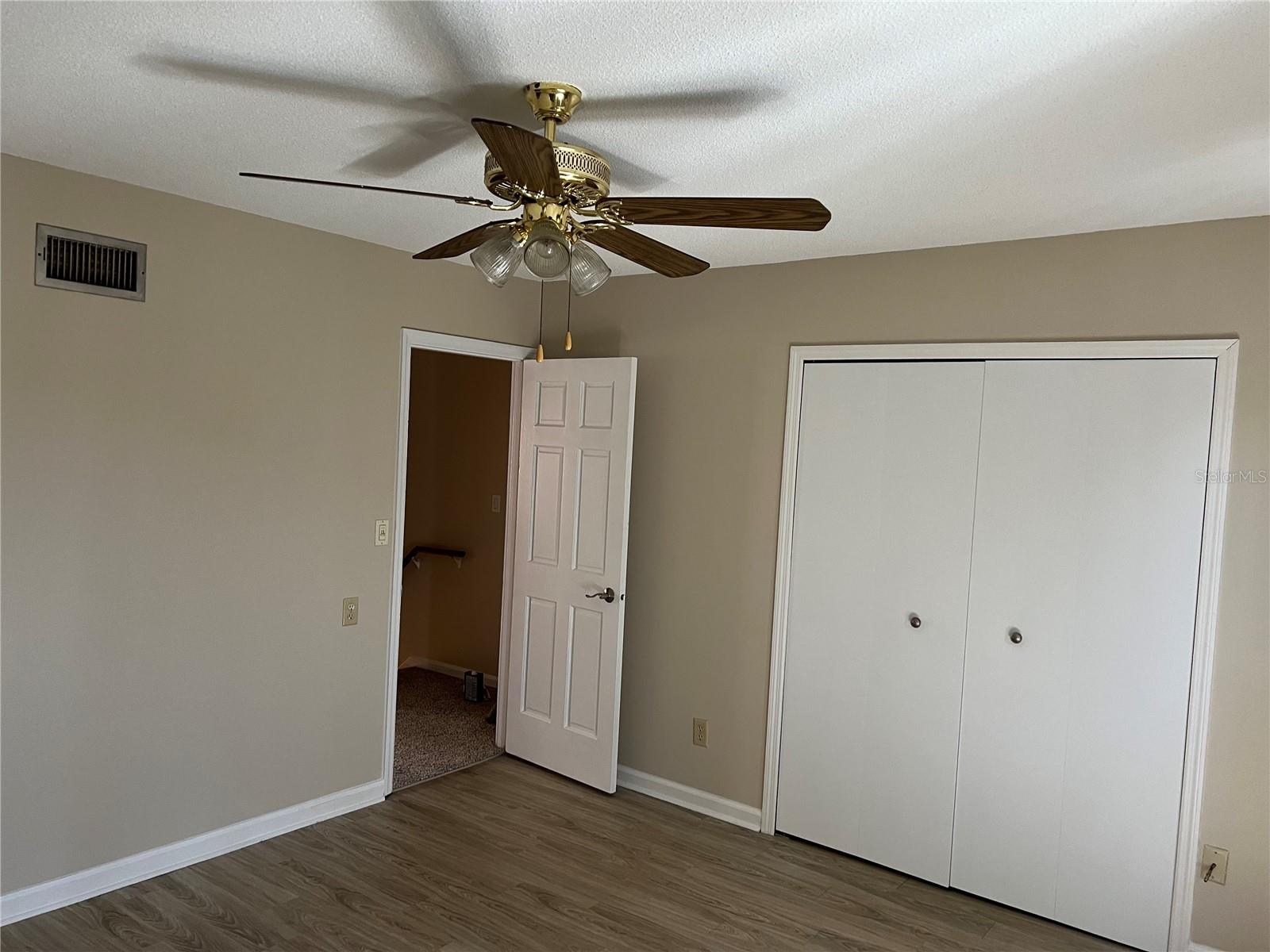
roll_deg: -3.0
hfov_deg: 67.3
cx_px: 635
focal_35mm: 26
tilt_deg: -3.4
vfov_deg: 53.1
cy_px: 476
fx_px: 954
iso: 160
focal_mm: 5.7
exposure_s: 1/60
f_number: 1.5
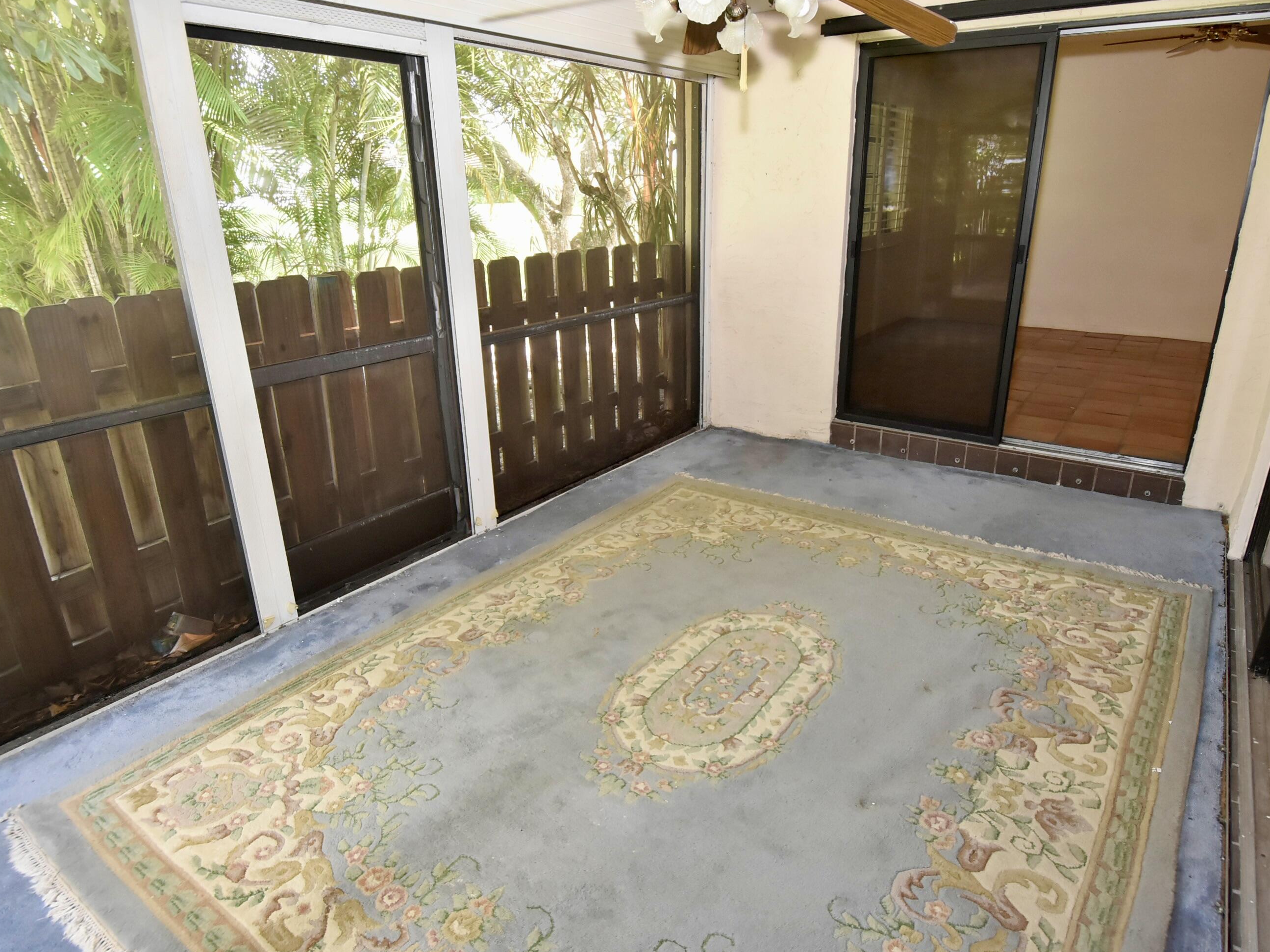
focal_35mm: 20
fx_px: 734
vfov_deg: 66.0
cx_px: 671
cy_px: 467
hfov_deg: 81.7
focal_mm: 12
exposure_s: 1/60
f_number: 5.6
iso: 1400
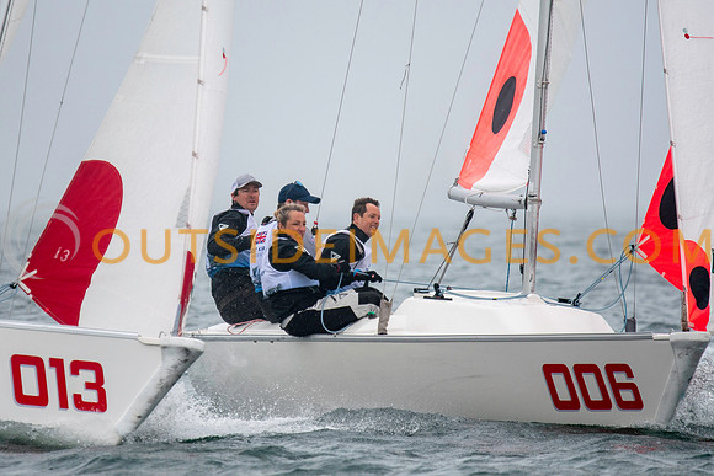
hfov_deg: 3.9
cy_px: 200
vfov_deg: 2.6
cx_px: 299
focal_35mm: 533
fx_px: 10566
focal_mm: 300
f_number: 4
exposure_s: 1/3200
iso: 250
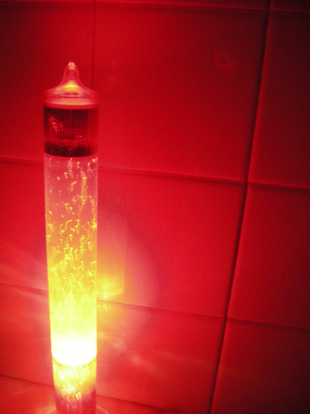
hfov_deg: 40.7
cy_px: 207
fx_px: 418
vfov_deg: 52.6
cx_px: 155
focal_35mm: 35
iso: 440
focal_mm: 5.7
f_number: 2.8
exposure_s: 1/8
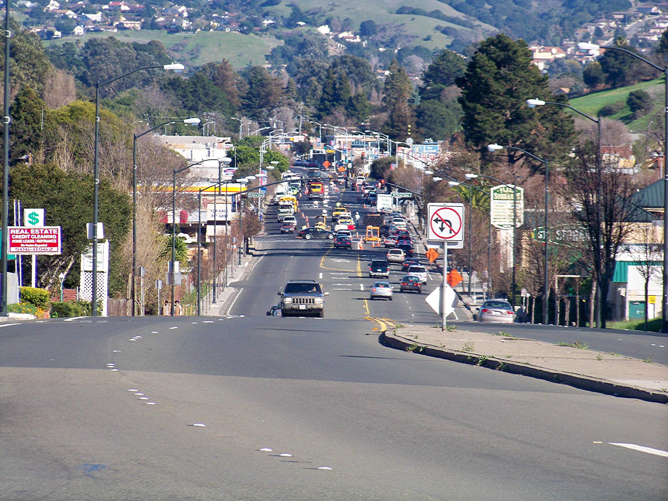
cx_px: 334
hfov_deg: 7.0
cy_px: 250
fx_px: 5500
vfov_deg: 5.2
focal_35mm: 285
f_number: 4
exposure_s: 1/640
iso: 100
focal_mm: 47.4
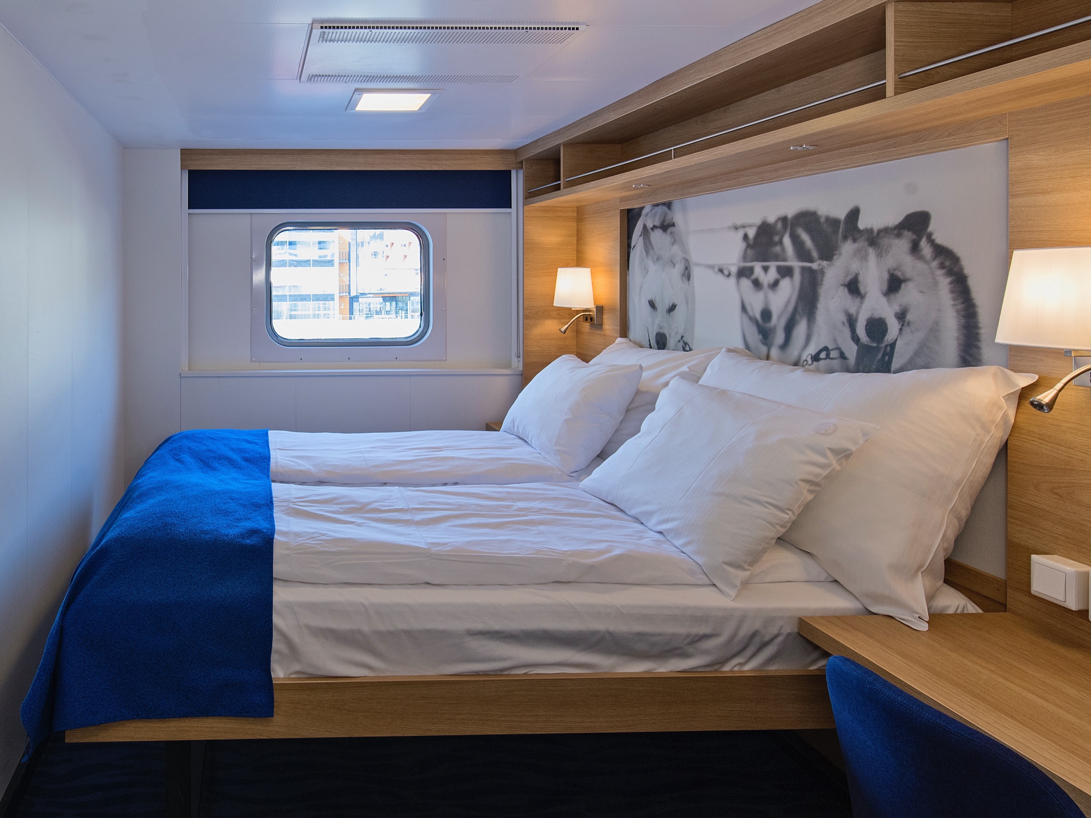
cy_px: 422
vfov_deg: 58.9
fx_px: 725
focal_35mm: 23
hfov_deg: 71.3
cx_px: 347
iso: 400
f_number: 6.3
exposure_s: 1/20
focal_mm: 16
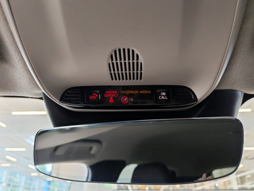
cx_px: 127
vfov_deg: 51.4
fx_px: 198
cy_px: 96
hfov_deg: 65.3
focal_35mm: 27
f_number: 1.9
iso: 639
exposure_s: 1/100
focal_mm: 6.12
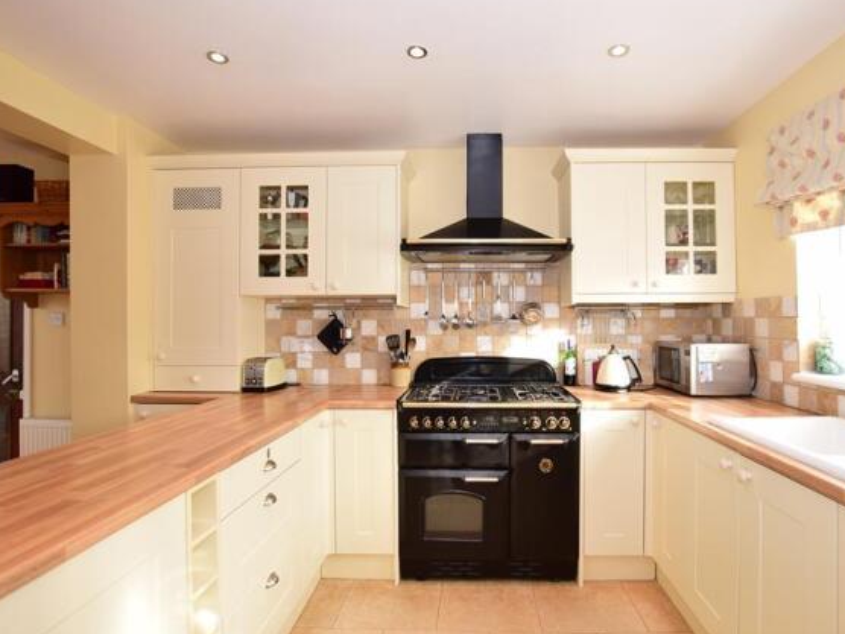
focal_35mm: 17
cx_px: 462
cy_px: 314
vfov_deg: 74.7
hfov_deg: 90.8
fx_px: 415
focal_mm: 10
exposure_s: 1/50
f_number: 5
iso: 200
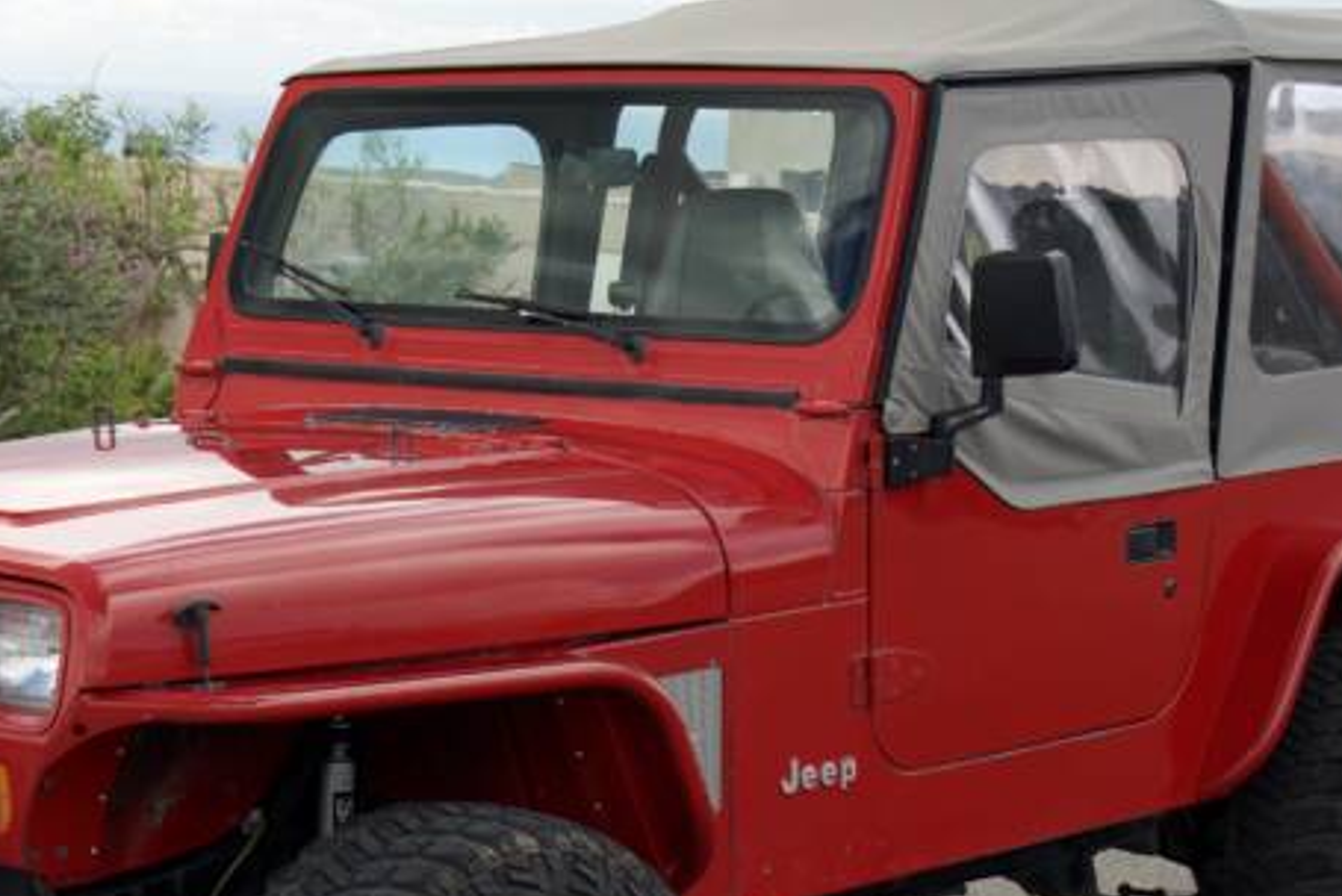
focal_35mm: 108
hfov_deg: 18.9
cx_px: 540
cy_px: 673
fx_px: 4028
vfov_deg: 12.7
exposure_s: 1/160
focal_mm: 32
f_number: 4.5
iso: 100
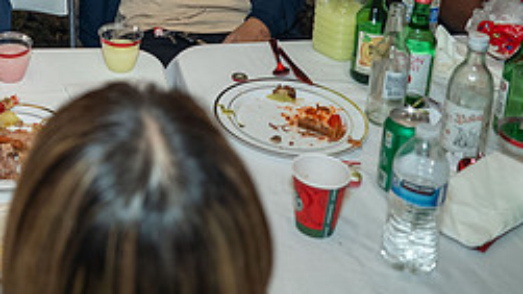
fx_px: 804
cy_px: -97
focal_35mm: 58
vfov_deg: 19.0
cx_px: -21
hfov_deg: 32.6
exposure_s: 1/160
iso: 1000
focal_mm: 24
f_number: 2.8
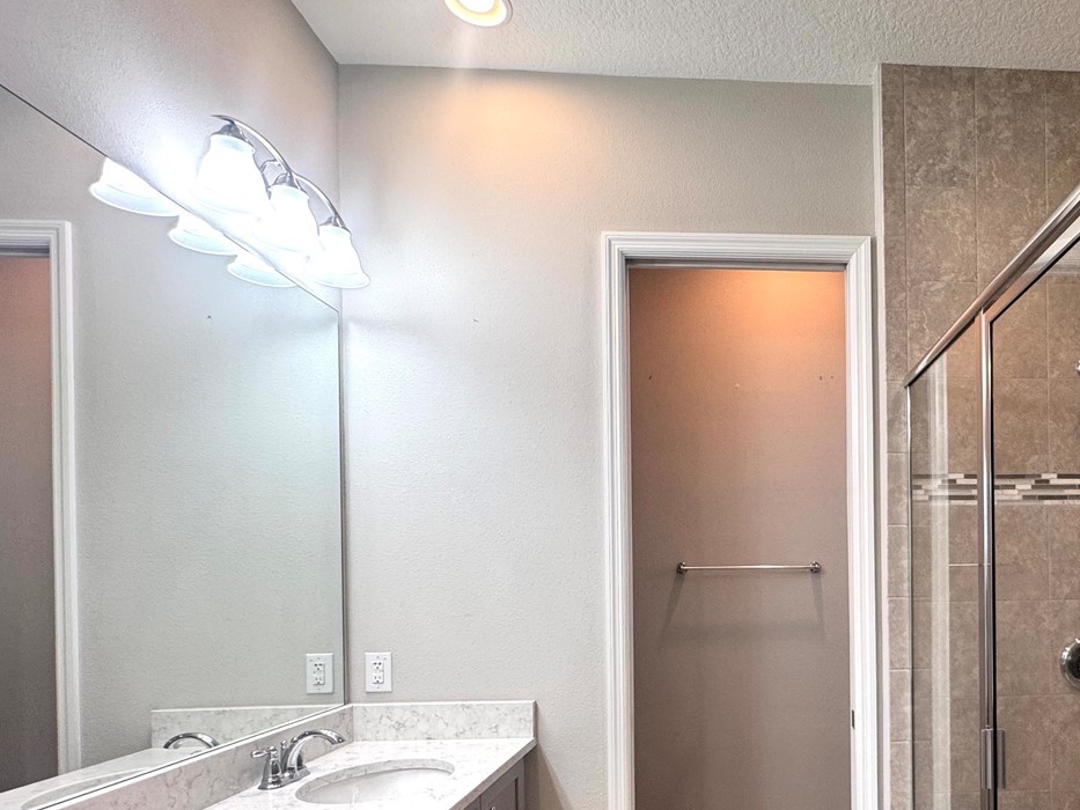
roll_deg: +0.9
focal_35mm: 24
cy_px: 579
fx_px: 749
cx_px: 787
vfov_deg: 54.9
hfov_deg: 67.8
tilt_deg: -0.2
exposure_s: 1/120
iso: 125
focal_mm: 2.22
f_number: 2.2
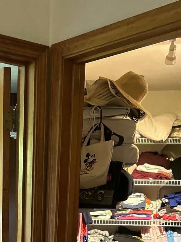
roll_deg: -0.4
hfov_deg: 21.1
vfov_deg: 26.0
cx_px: 17
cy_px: 279
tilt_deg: -12.3
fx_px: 474
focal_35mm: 68
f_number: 1.5
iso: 400
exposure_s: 1/60
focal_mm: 5.7
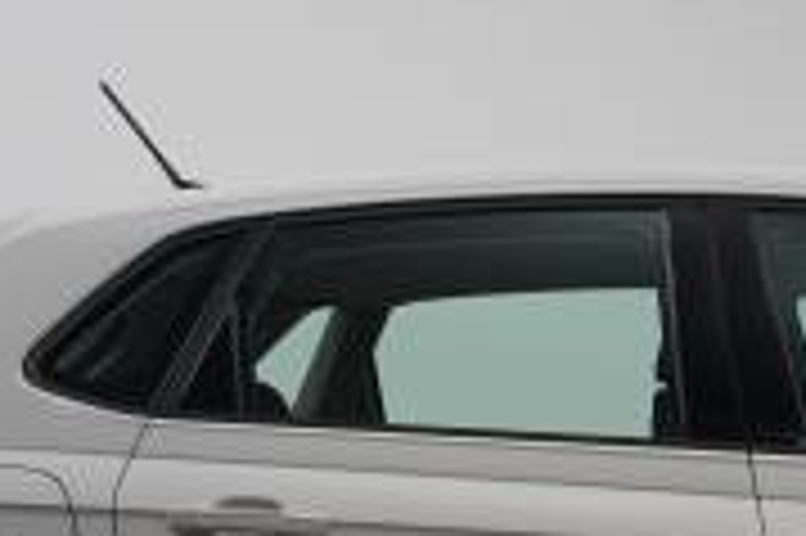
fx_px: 3657
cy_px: 662
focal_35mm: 164
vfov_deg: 8.3
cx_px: 995
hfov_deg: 12.3
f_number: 4
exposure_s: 1/160
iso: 1000
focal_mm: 45.7
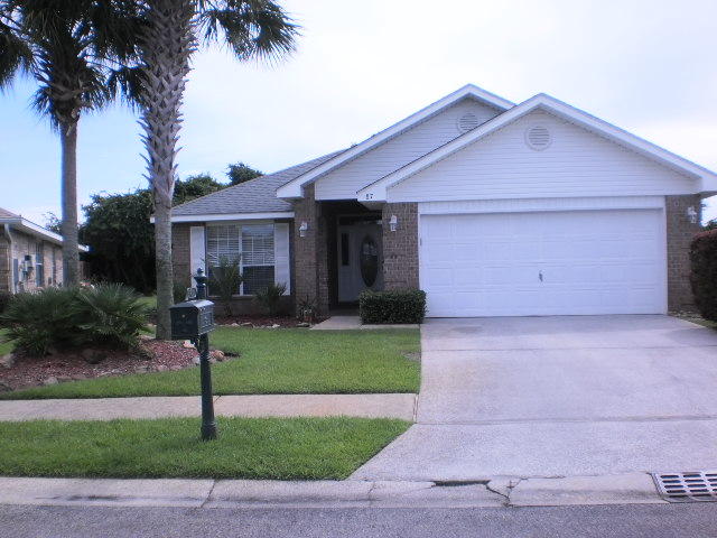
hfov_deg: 51.4
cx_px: 358
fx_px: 746
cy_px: 269
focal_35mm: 36
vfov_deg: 39.7
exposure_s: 1/640
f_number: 4.6
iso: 100
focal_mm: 6.3
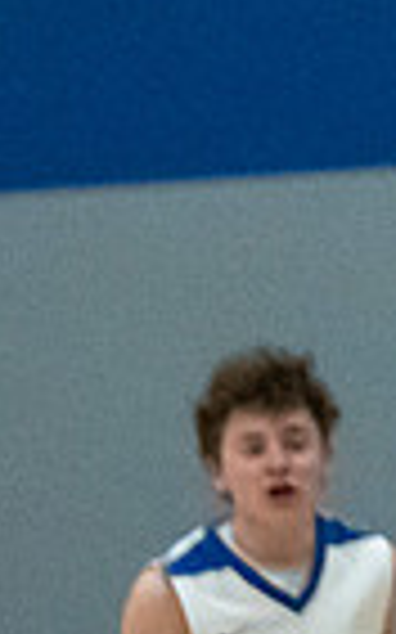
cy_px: 1144
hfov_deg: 2.2
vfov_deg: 3.6
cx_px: 1189
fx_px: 10164
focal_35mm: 588
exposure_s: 1/1250
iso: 3200
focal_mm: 70
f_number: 2.8
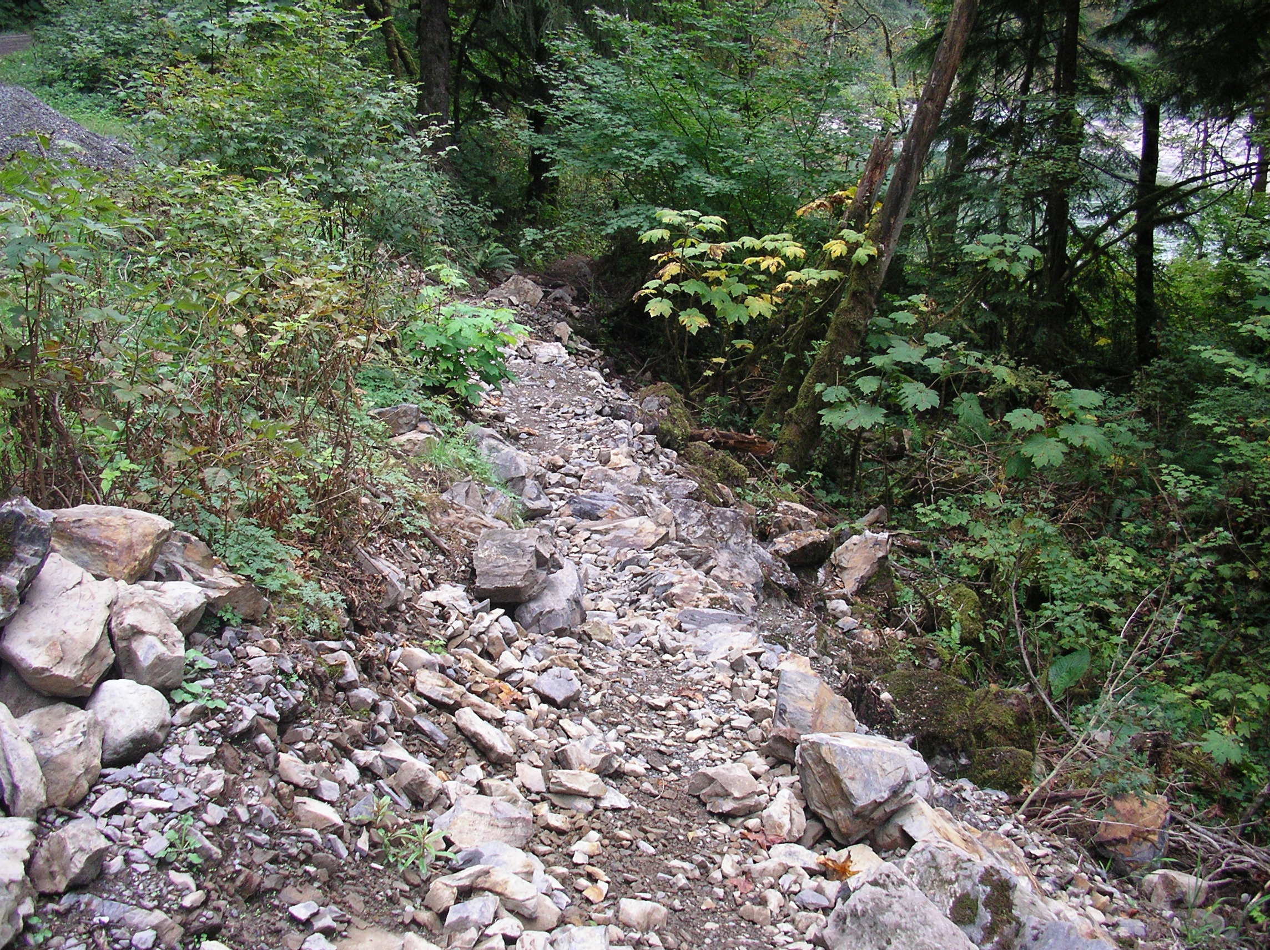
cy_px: 475
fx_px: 1356
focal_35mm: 37
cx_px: 635
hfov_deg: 50.2
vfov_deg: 38.6
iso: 100
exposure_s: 1/100
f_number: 2.8
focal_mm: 5.7
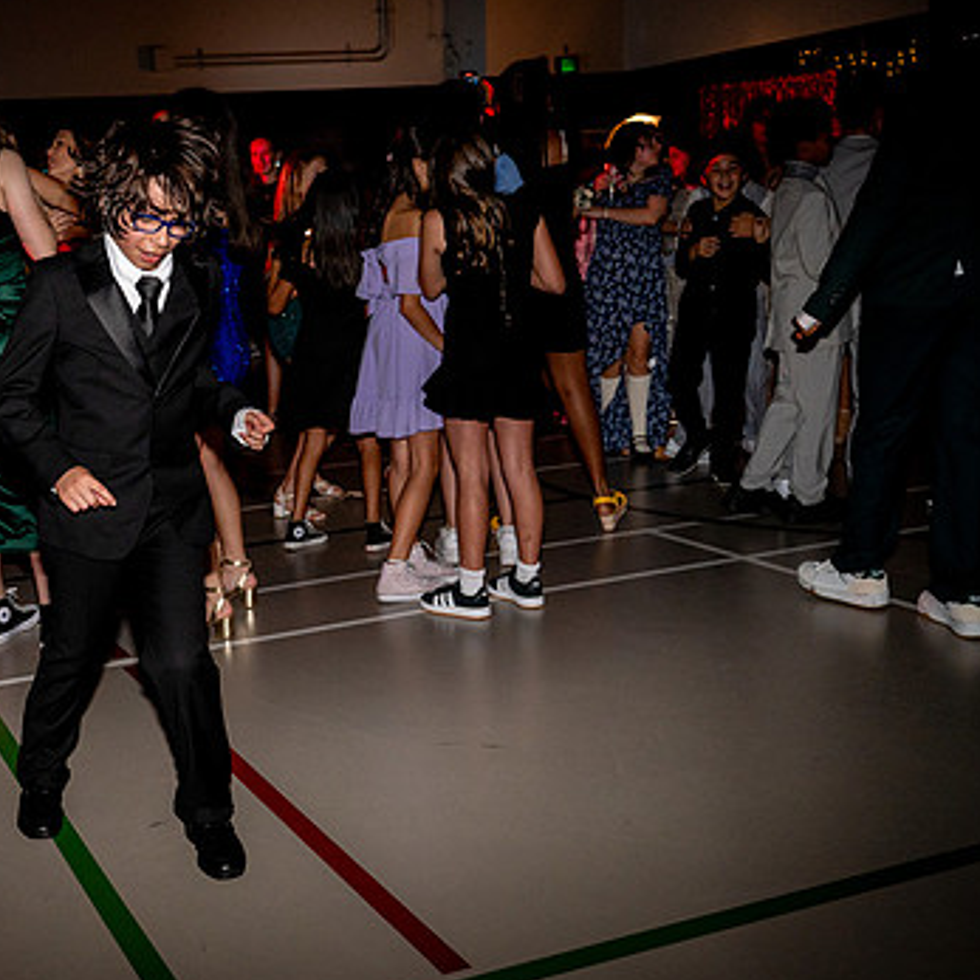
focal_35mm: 44
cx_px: 189
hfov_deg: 36.9
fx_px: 1409
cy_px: 504
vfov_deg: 38.3
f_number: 4
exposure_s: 1/100
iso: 1250
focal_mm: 31
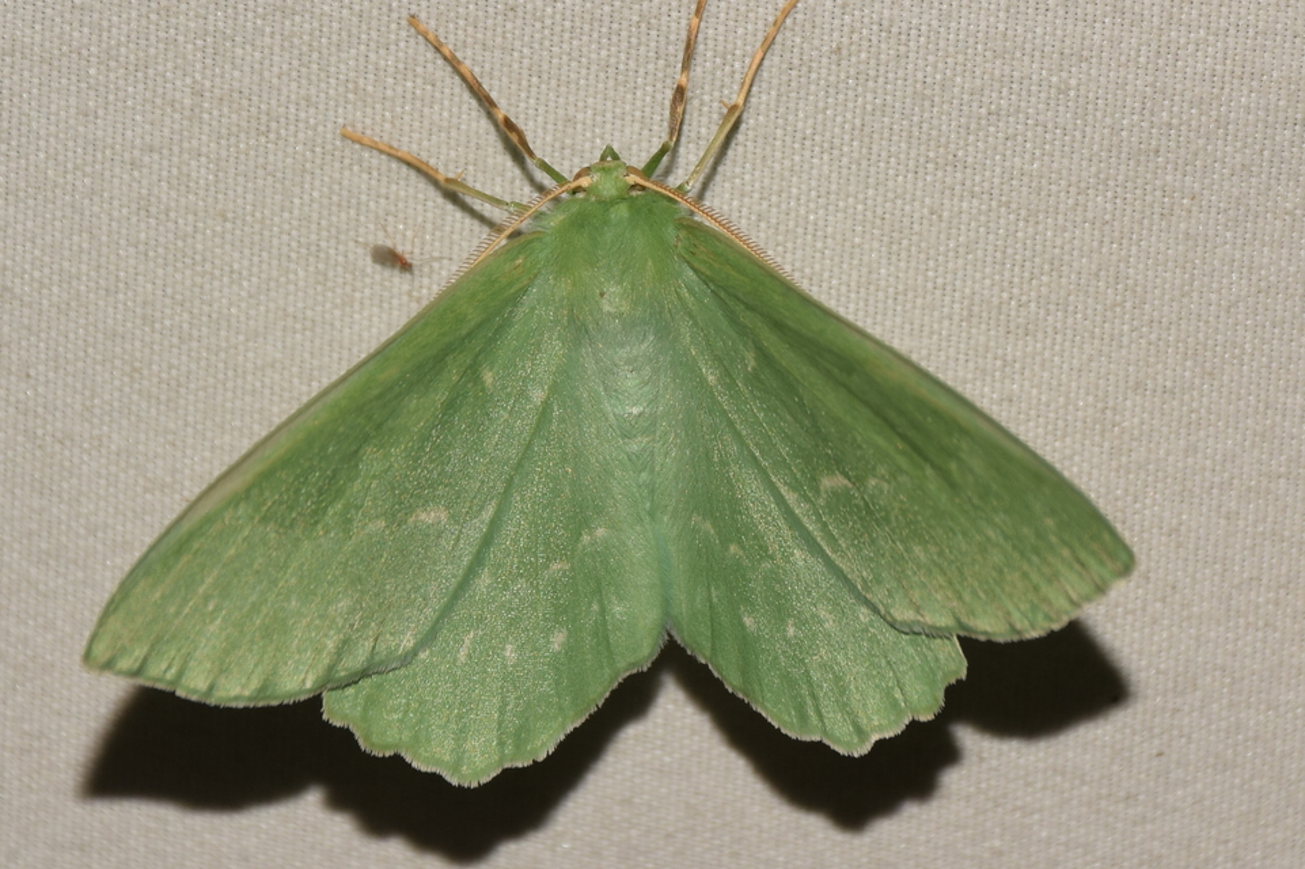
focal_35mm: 210
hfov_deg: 9.8
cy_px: 434
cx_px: 652
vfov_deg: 6.5
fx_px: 7609
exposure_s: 1/160
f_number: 10
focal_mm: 140
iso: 125
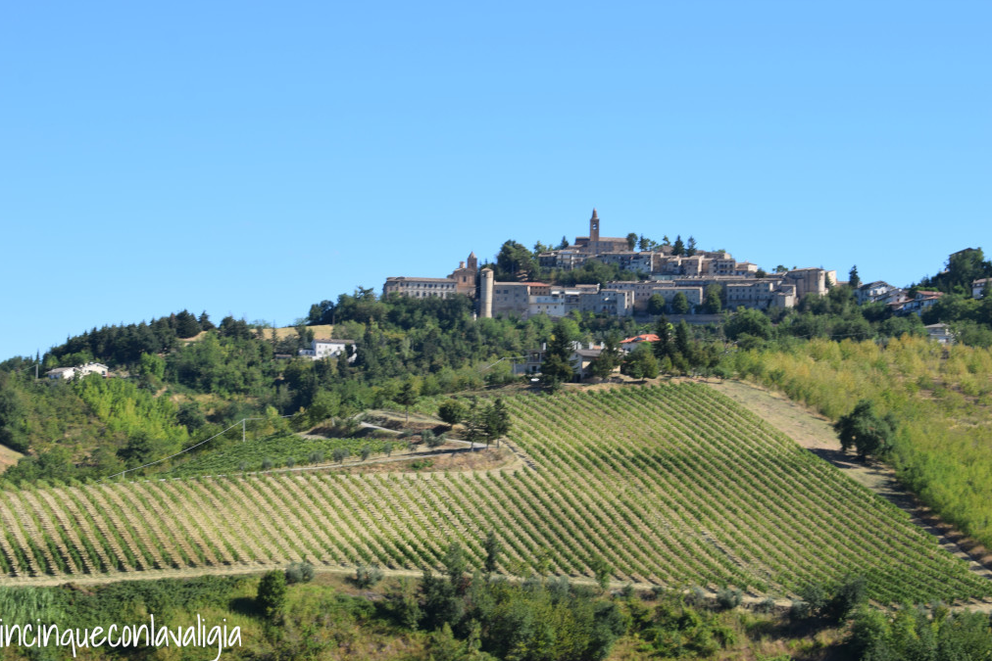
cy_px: 332
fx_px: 2301
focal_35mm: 84
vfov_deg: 16.4
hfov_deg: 24.3
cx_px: 498
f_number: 9
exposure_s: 1/320
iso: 200
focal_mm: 55
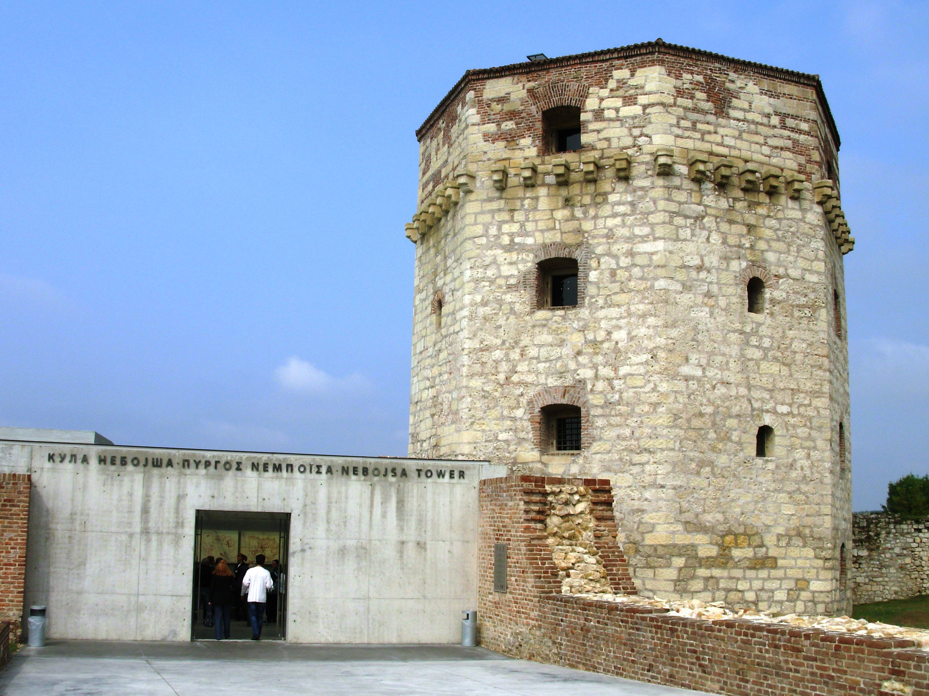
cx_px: 464
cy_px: 348
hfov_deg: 49.0
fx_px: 1020
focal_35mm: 38
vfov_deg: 37.7
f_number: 4.9
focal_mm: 6.3
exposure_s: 1/886
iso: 50
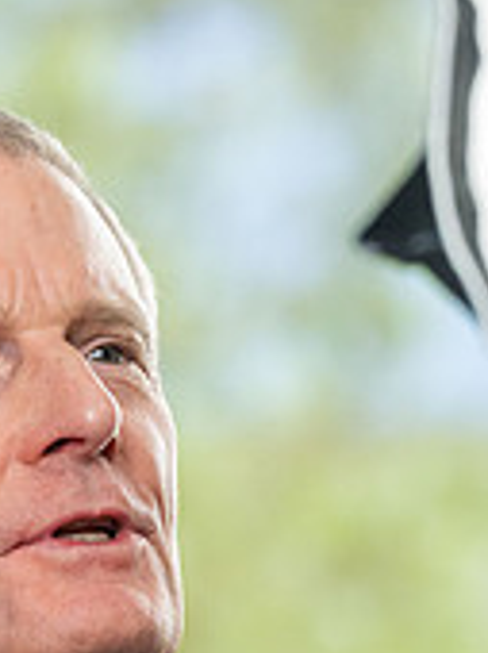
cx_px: -269
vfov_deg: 4.6
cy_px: 582
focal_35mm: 427
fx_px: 8046
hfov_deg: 3.5
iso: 2000
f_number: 4.5
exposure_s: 1/250
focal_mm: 130
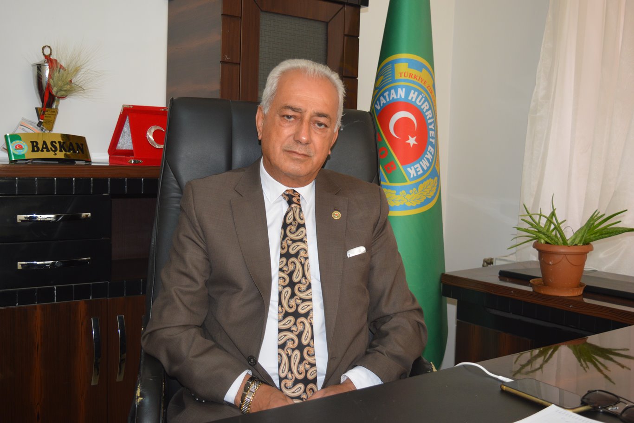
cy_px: 212
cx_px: 317
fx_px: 687
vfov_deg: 34.2
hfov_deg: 49.6
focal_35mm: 39
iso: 500
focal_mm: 26
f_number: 4
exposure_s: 1/60
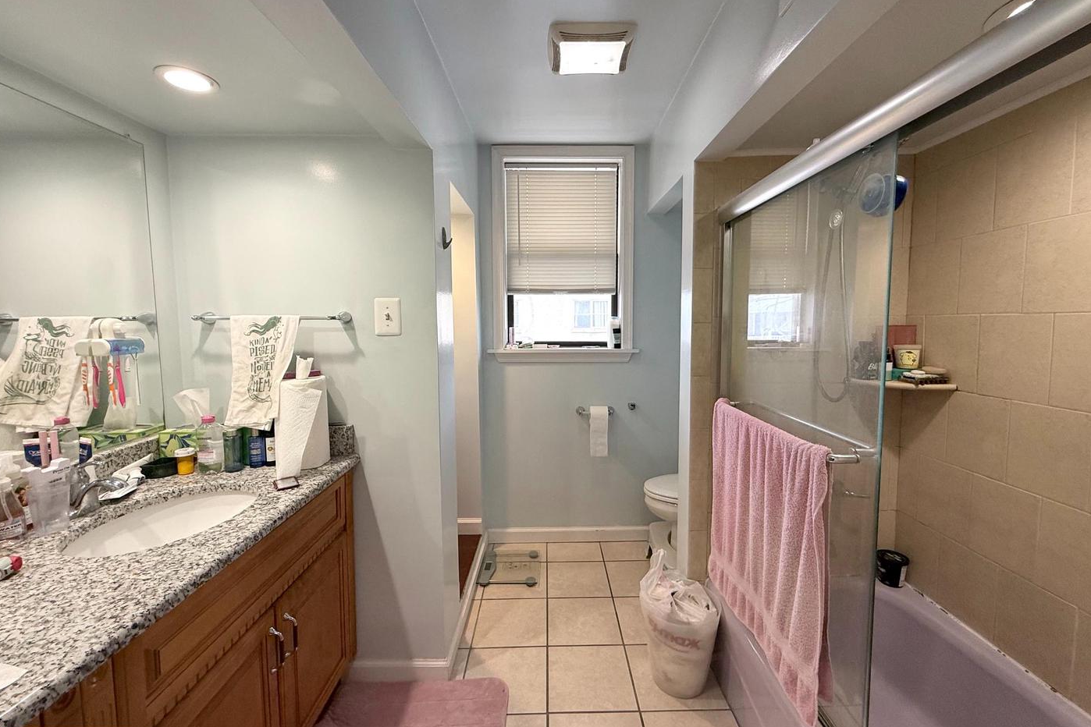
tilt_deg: -4.1
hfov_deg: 100.4
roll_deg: -0.1
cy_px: 354
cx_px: 556
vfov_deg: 77.3
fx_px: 455
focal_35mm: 15
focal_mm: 2.22
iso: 125
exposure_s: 1/99
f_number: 2.2
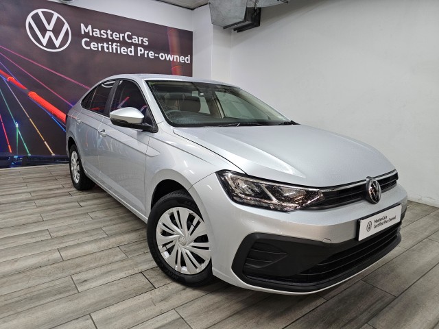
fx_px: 292
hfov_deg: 73.9
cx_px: 220
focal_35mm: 23
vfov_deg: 58.9
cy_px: 164
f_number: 1.7
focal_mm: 6.3
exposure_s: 1/100
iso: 320
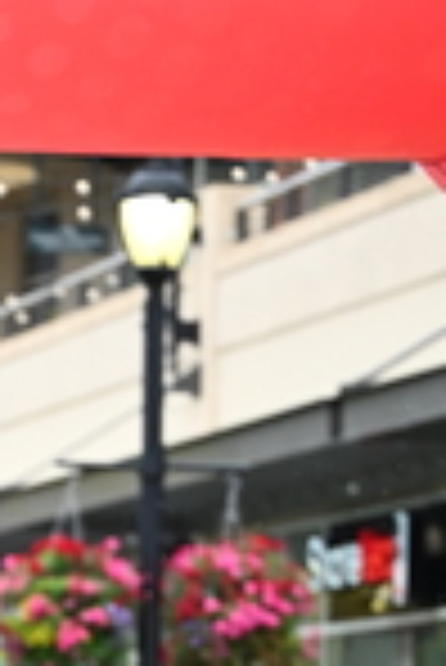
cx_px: -322
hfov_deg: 5.2
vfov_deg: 7.8
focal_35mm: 260
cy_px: 932
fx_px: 4820
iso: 1250
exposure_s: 1/1600
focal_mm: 70
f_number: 2.8
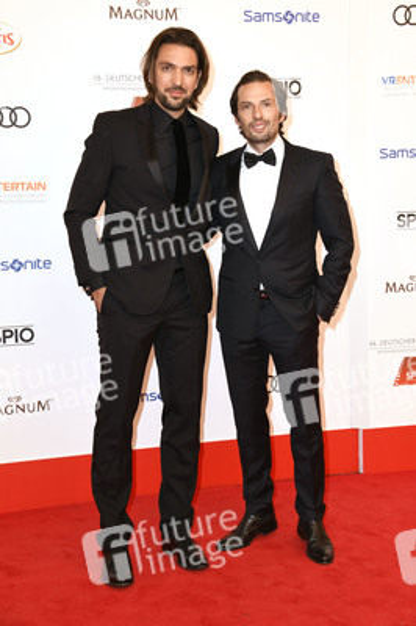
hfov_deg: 24.2
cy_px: 313
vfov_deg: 35.7
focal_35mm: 56
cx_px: 208
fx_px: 972
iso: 250
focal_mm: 56
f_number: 6.3
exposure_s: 1/125
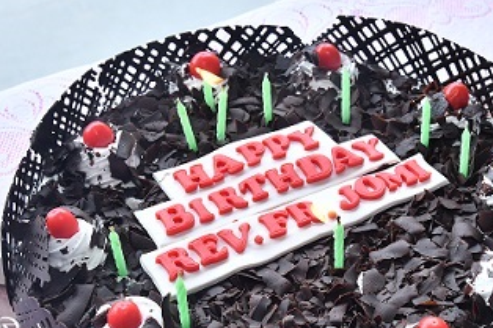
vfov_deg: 17.2
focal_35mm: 79
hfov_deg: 25.6
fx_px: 1081
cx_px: 294
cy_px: 242
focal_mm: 40
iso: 400
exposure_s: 1/125
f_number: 10
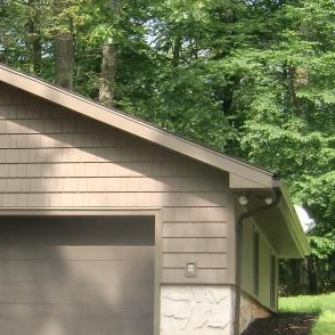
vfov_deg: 14.2
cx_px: -23
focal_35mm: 123
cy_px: 203
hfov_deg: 13.9
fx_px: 1347
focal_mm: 7.1
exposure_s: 1/200
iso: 64
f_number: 3.8
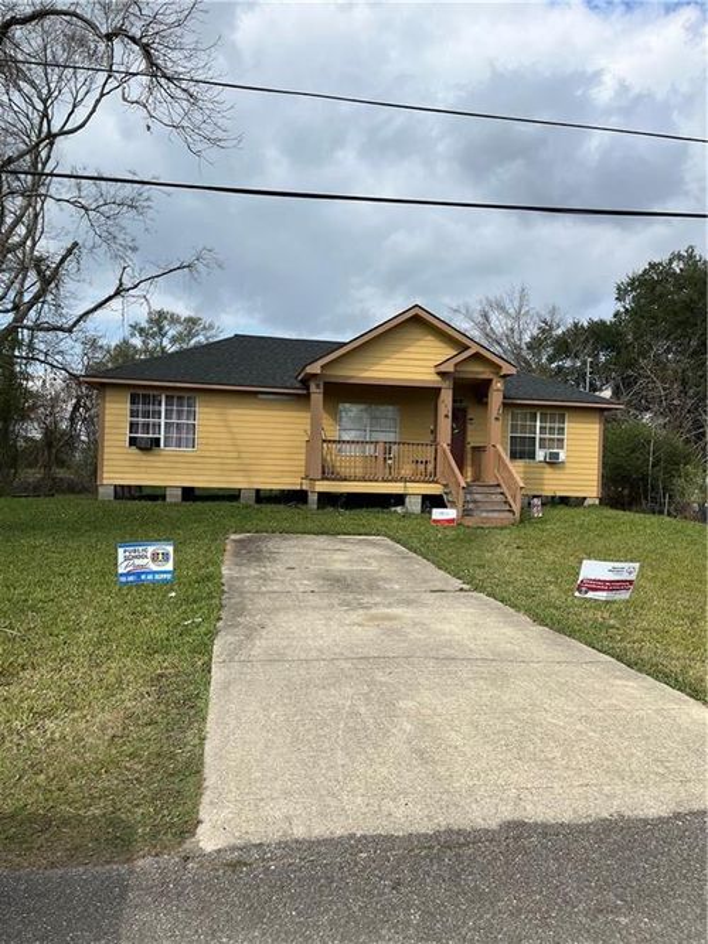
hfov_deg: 53.0
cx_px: 354
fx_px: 709
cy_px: 472
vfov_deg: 67.3
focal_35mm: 26
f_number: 1.6
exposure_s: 1/3623
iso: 50
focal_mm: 5.1
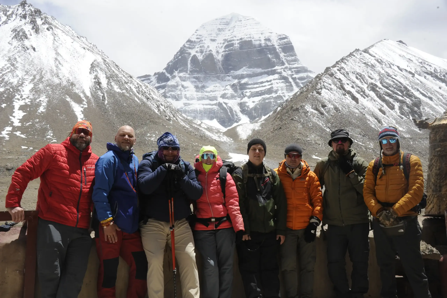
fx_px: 546
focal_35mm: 44
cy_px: 149
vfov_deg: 30.5
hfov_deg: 44.5
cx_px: 224
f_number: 16
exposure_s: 1/1000
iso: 1250
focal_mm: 44
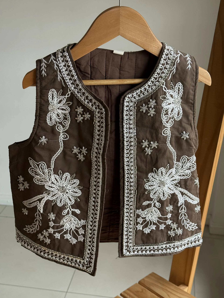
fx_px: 414
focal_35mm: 48
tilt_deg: -20.9
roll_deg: -1.6
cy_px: 149
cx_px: 112
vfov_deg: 39.7
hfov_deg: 30.3
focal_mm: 6.76
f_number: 1.78
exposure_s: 1/184
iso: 125
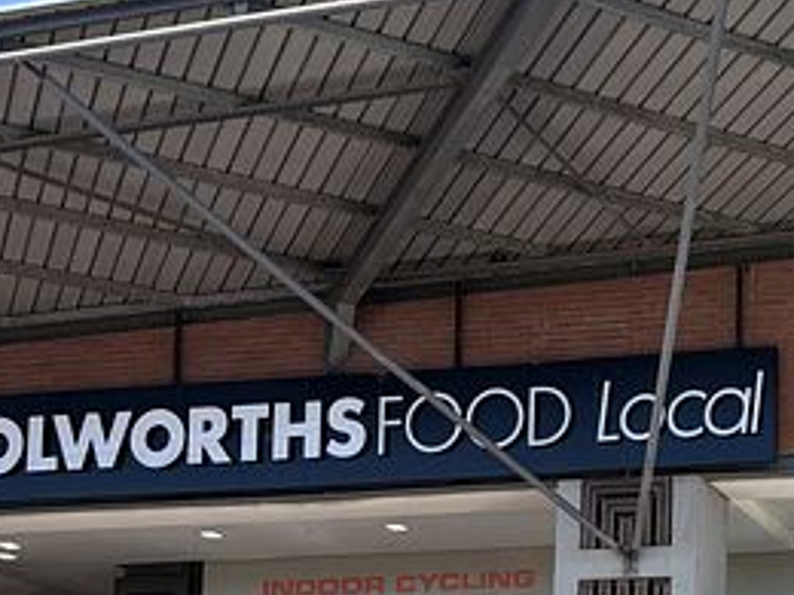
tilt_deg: +7.3
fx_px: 1835
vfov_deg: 17.2
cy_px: 806
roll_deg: +0.7
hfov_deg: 21.4
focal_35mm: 80
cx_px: 1105
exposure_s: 1/1239
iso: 50
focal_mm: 5.96
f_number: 1.6
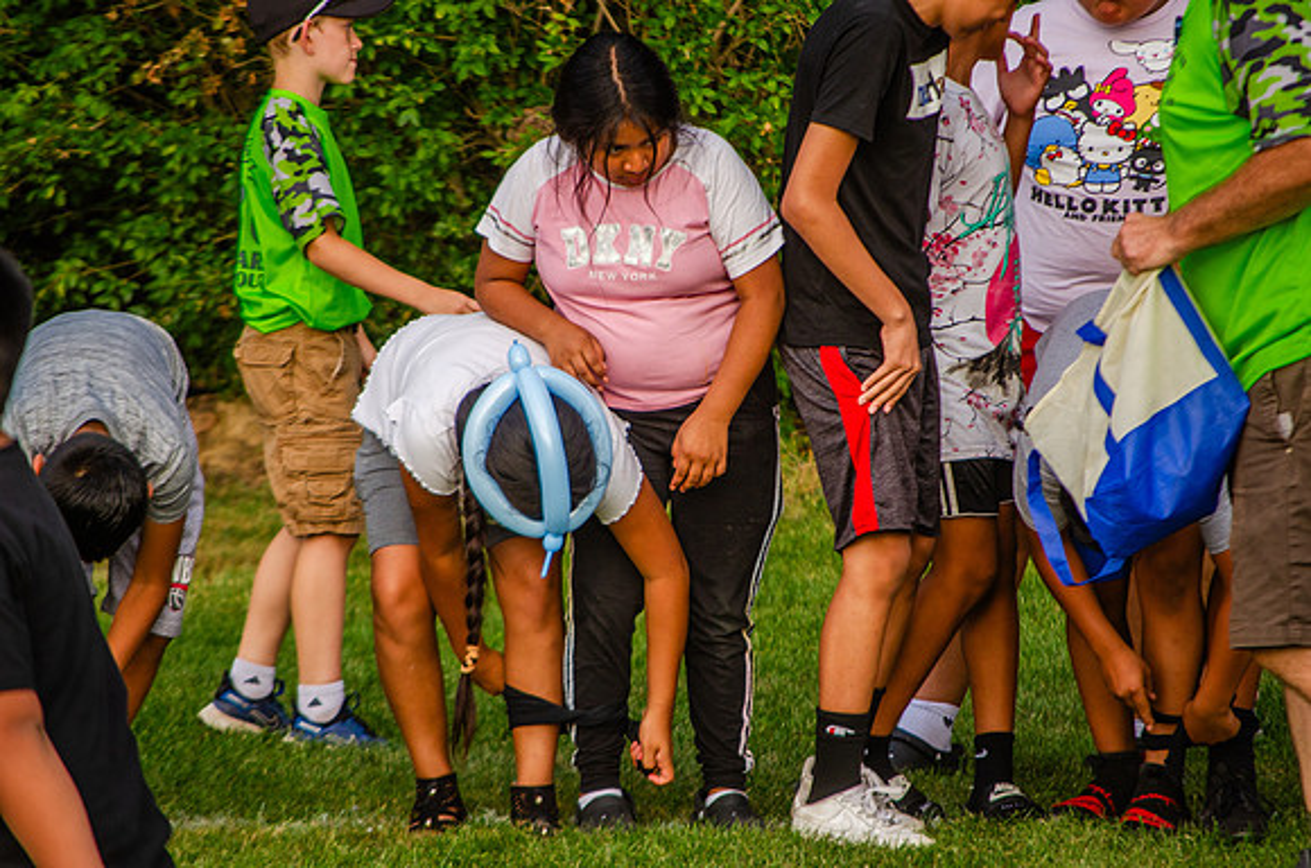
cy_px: 434
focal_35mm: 285
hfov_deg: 7.2
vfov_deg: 4.8
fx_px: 10356
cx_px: 656
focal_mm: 190
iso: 280
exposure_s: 1/500
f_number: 5.6
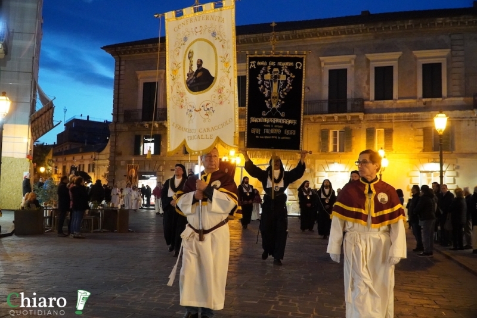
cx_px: 238
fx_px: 497
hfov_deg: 51.3
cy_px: 159
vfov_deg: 35.5
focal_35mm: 38
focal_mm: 25
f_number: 4
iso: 8000
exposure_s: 1/125
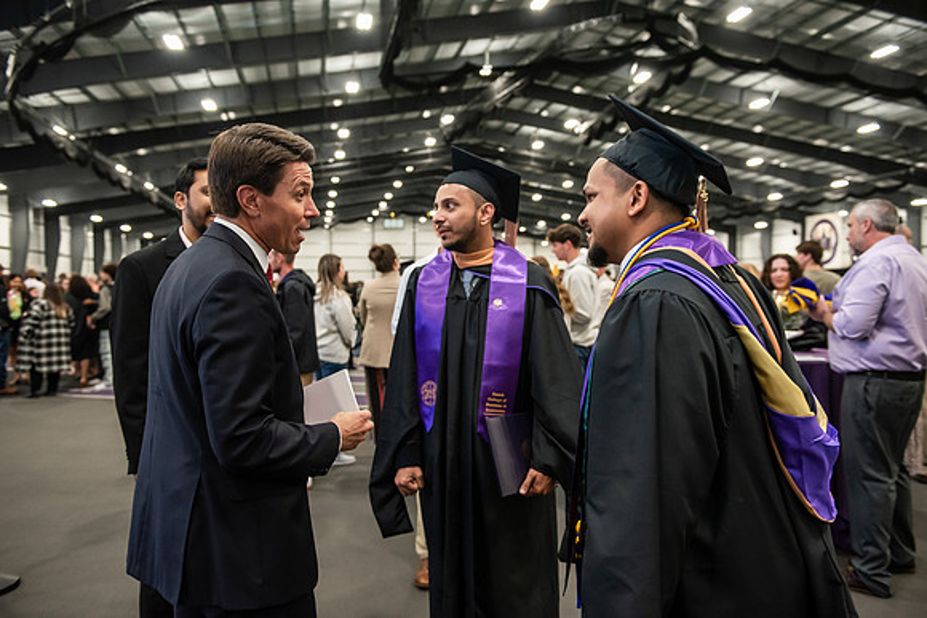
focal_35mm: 31
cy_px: 309
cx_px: 464
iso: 2500
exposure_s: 1/200
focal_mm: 31
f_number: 3.5
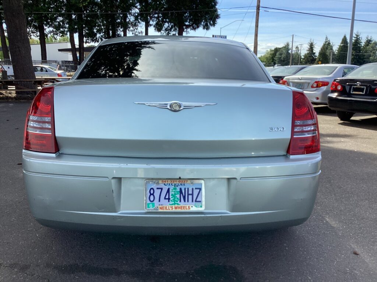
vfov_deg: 45.4
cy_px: 141
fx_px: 338
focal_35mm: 31
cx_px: 188
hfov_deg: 58.4
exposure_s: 1/539
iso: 25
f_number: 2.4
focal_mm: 3.3
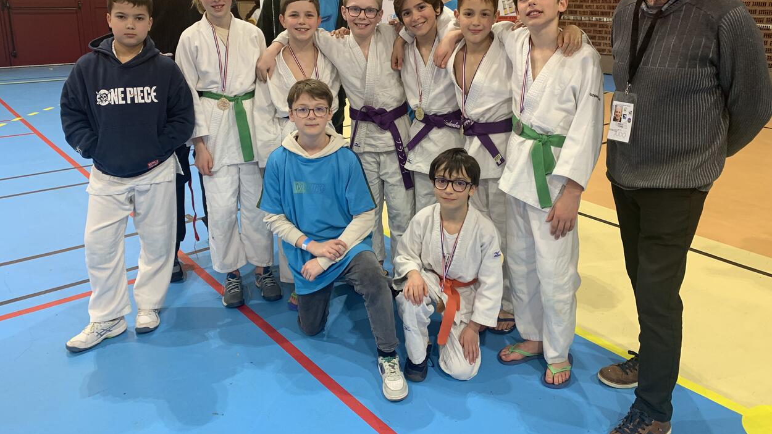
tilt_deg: -14.2
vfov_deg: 39.7
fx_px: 594
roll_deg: -0.4
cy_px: 144
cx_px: 395
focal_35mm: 29
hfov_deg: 66.1
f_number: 1.8
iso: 100
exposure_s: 1/88
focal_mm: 4.25
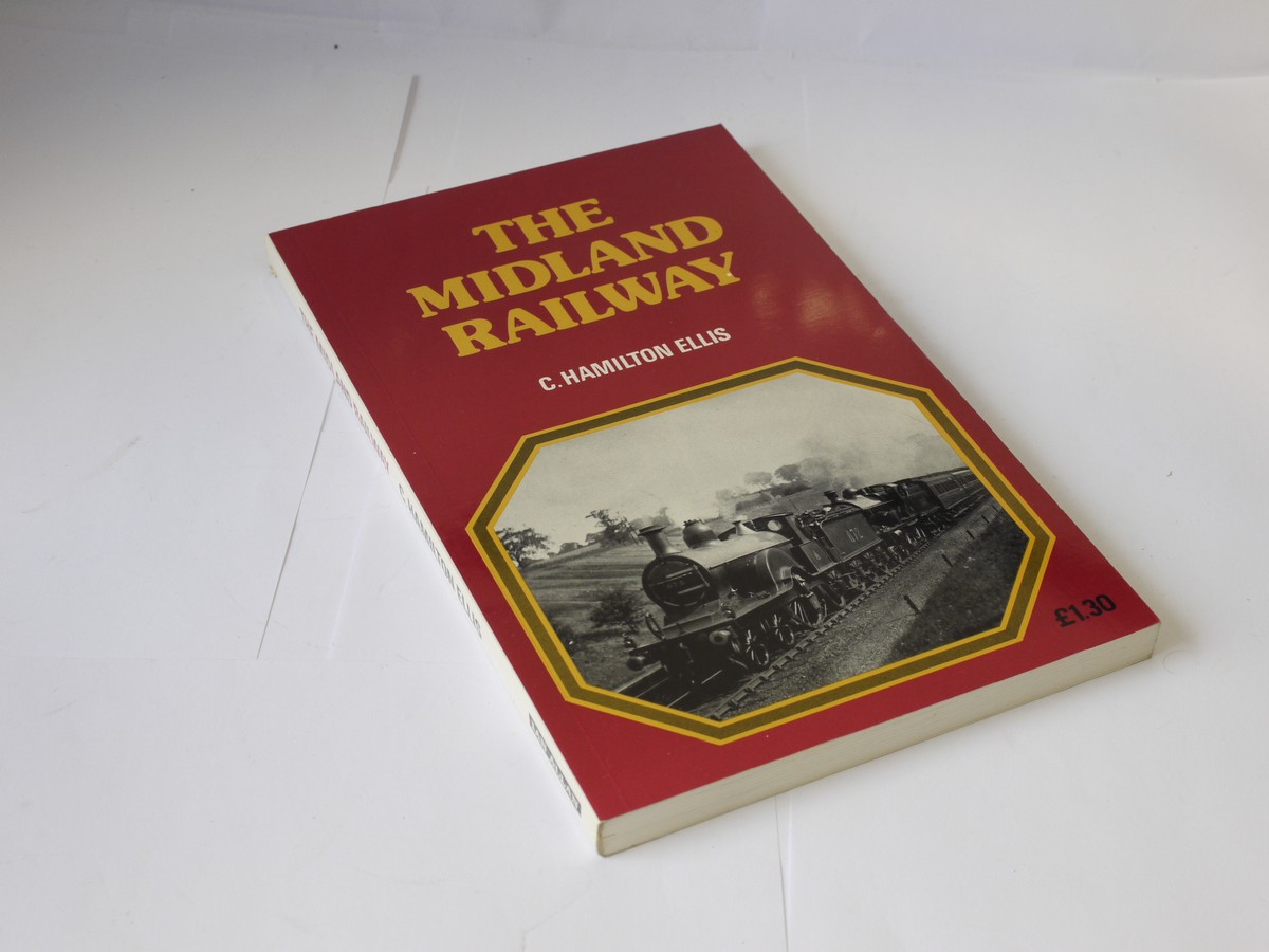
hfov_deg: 32.2
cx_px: 634
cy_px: 476
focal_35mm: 60
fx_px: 2200
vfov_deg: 24.4
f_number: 8
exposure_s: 1/30
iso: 400
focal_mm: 30
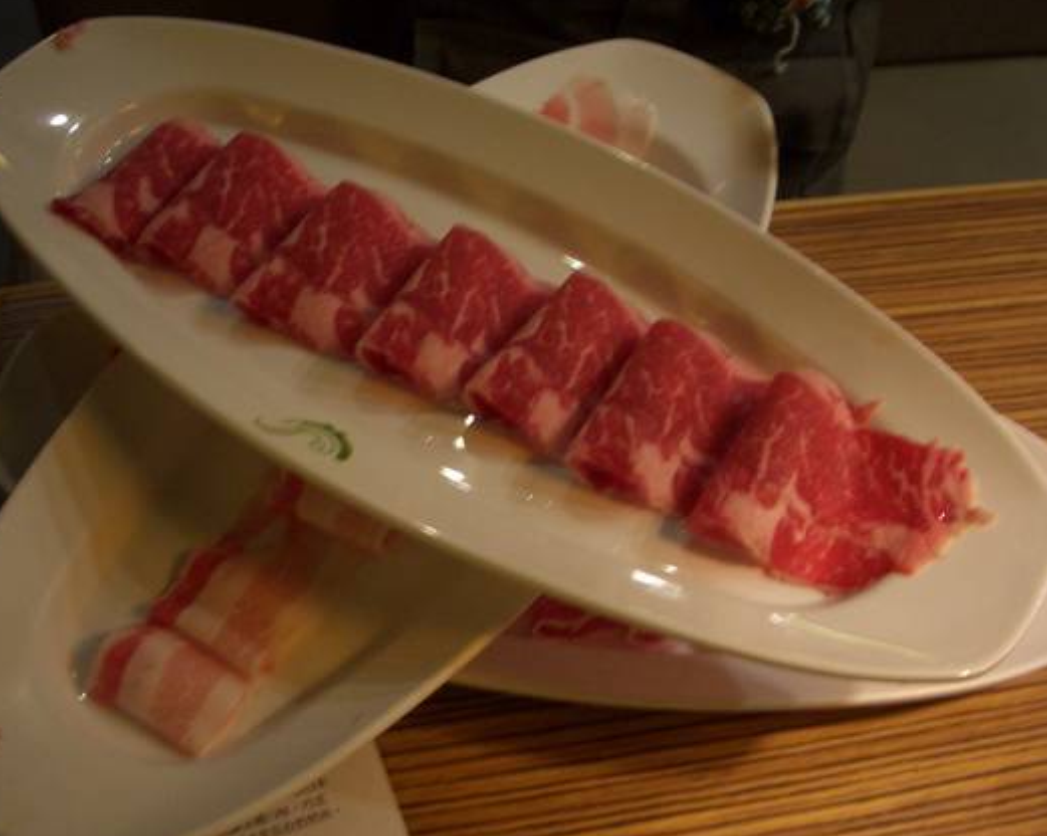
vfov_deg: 35.6
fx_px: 1300
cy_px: 468
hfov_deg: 43.8
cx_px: 484
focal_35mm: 42
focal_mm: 5.8
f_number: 2.6
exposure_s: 1/8
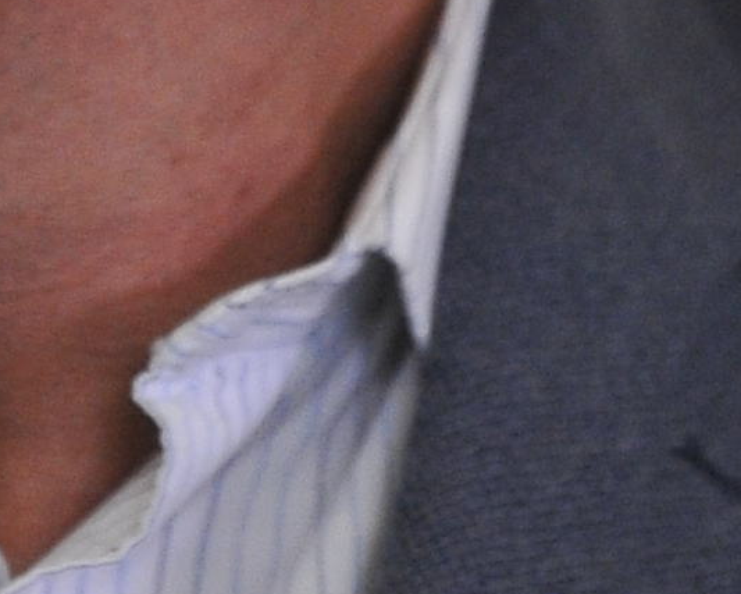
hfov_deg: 1.7
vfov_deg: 1.4
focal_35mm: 1123
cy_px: -142
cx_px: -338
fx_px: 24642
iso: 2000
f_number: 2.8
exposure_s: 1/640
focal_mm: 150
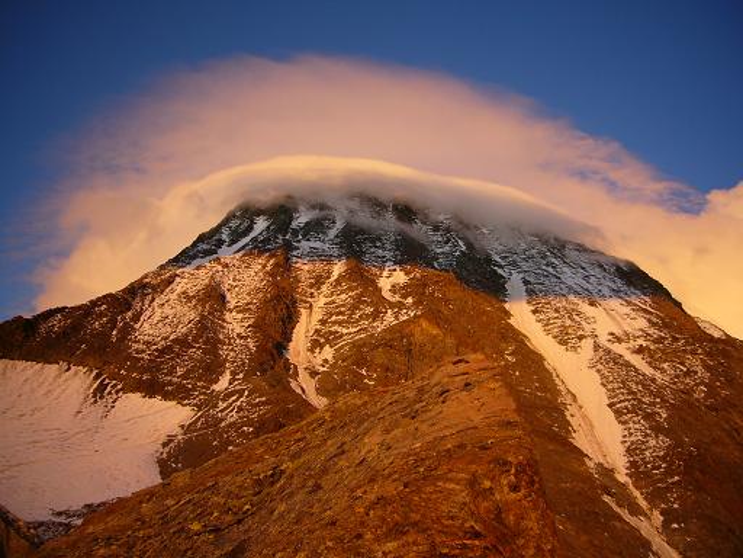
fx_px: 601
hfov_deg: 63.4
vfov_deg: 49.7
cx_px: 372
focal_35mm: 28
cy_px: 279
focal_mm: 4.6
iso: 80
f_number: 2.8
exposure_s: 1/160
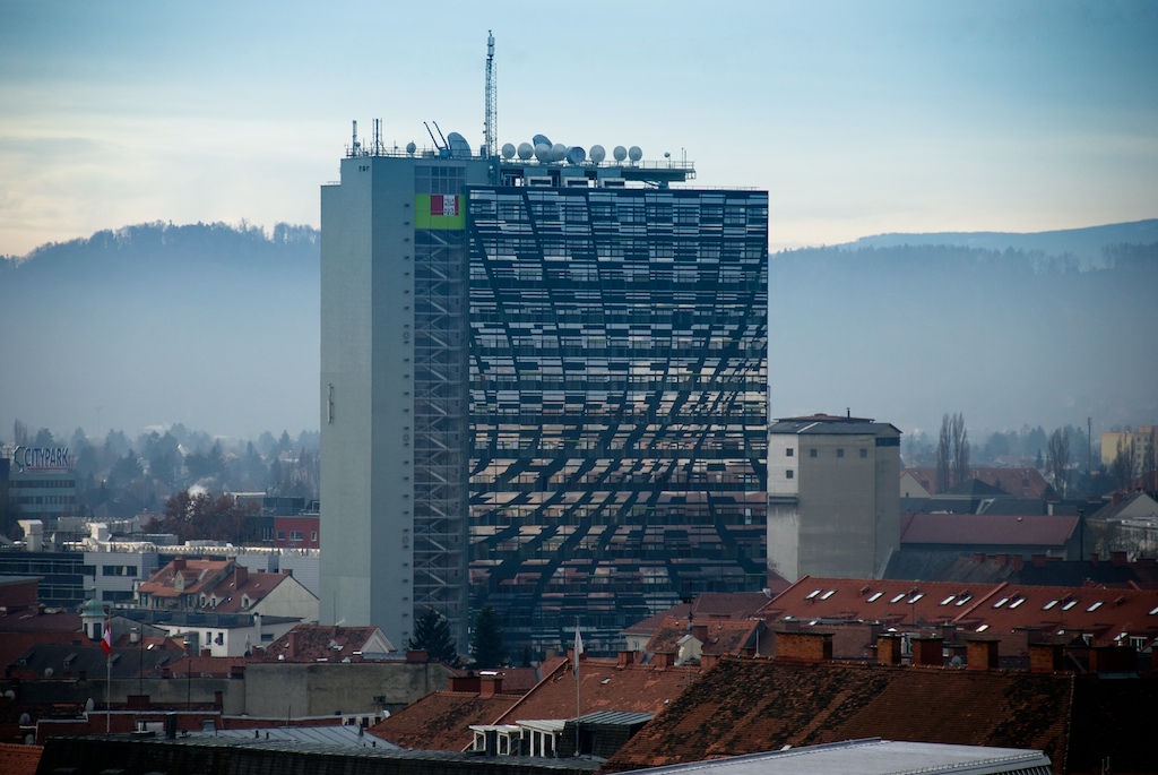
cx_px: 579
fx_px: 7245
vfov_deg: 6.1
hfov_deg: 9.1
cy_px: 388
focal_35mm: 225
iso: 100
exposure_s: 1/200
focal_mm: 150
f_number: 5.6
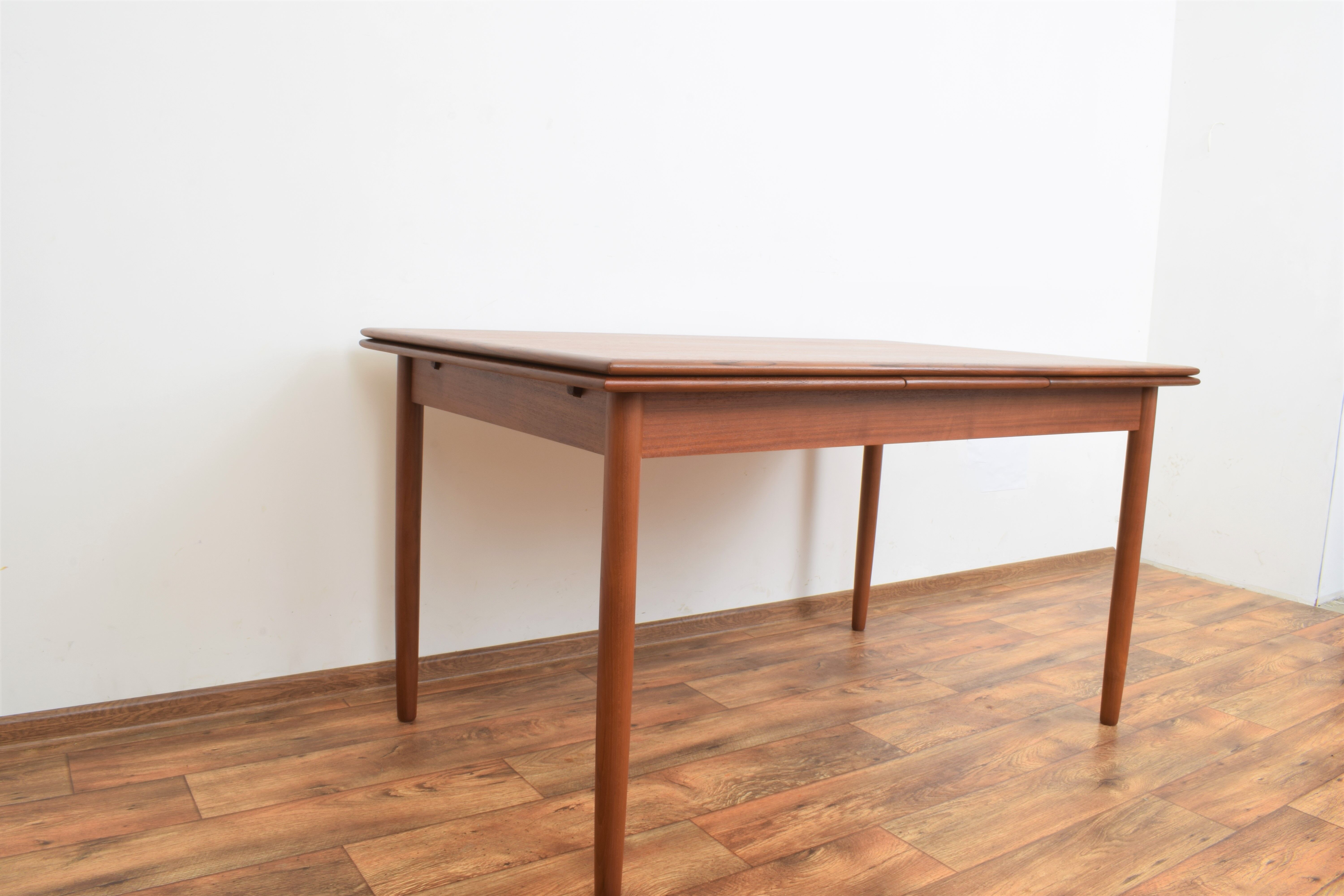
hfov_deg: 67.4
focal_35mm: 27
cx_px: 672
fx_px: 1008
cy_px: 448
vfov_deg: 47.9
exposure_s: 4
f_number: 22
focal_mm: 18
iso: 100
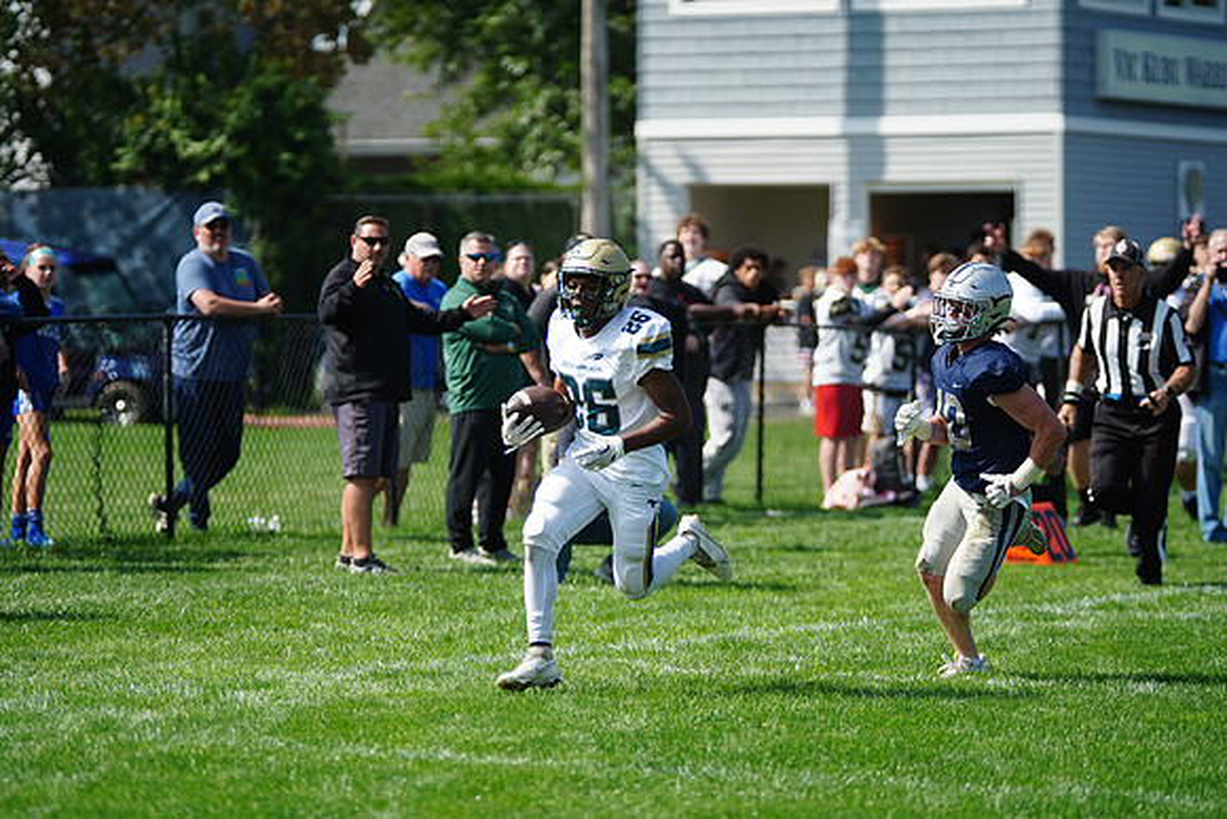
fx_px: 6341
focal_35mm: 186
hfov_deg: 11.1
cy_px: 410
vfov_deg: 7.4
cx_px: 614
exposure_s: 1/4000
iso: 400
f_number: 2.8
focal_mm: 186
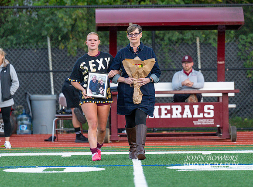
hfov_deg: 5.8
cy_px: 61
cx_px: 132
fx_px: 2491
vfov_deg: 4.3
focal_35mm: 343
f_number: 3.5
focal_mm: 200
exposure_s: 1/1000
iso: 1400
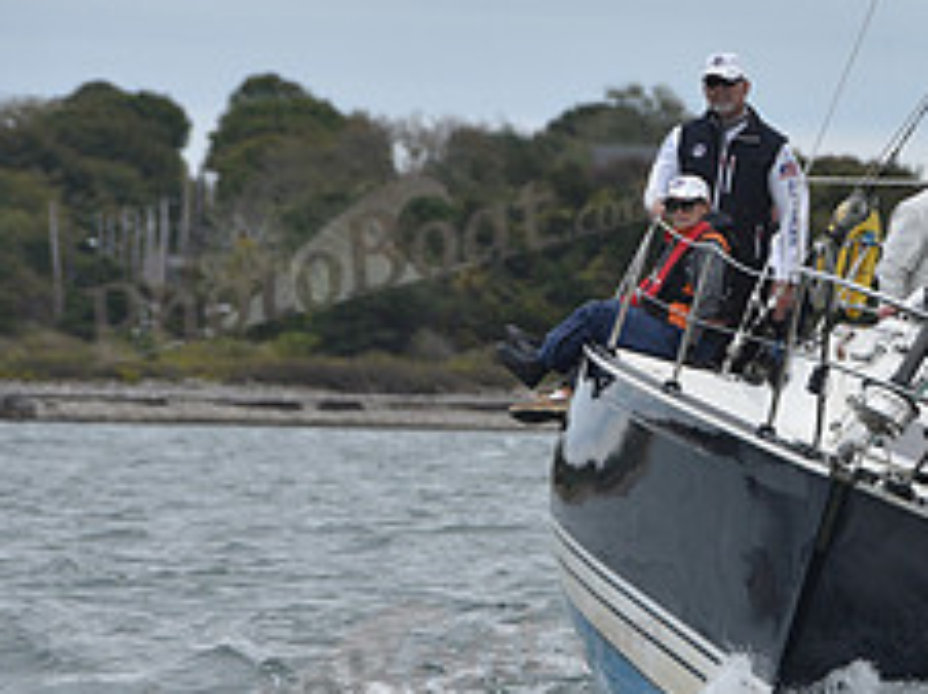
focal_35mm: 494
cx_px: 879
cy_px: 417
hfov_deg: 4.0
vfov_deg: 3.0
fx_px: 13229
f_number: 6.3
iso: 400
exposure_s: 1/1000
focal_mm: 200
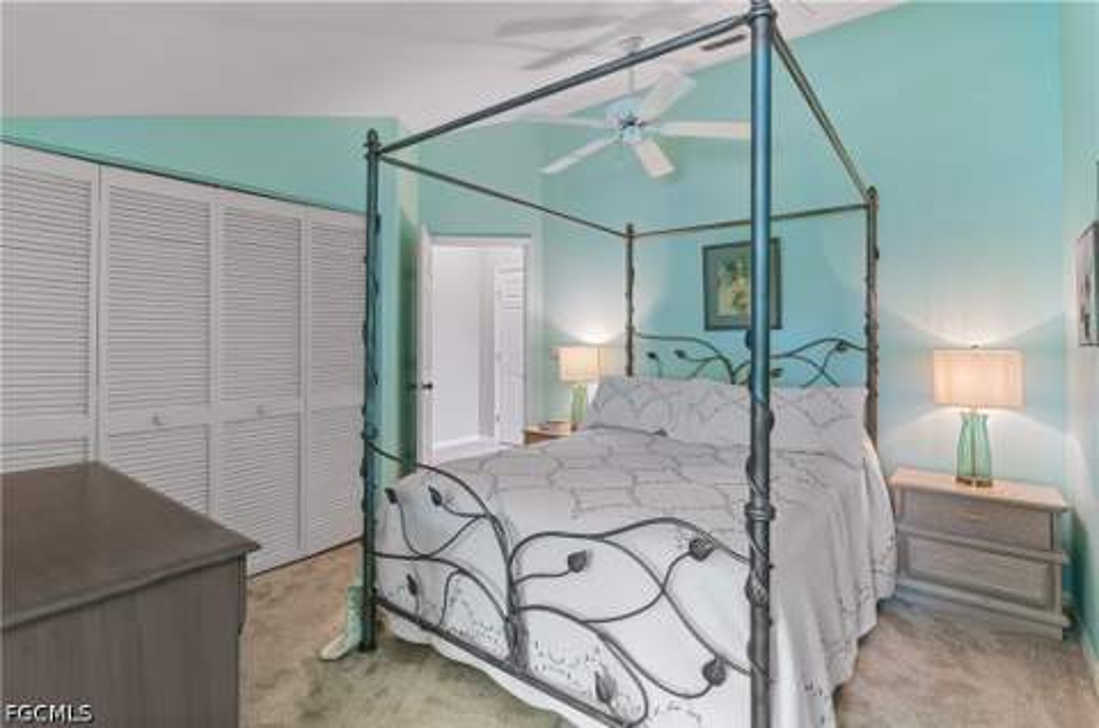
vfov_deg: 71.8
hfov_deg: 95.1
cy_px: 364
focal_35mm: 16
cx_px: 550
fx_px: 503
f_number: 8
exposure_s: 1.3
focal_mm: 11
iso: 200
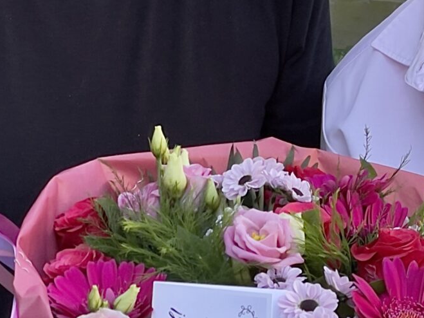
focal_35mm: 202
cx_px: 378
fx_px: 2474
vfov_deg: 7.3
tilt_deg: -8.6
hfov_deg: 9.8
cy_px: 51
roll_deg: -0.4
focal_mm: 6
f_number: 2
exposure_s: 1/167
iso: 25
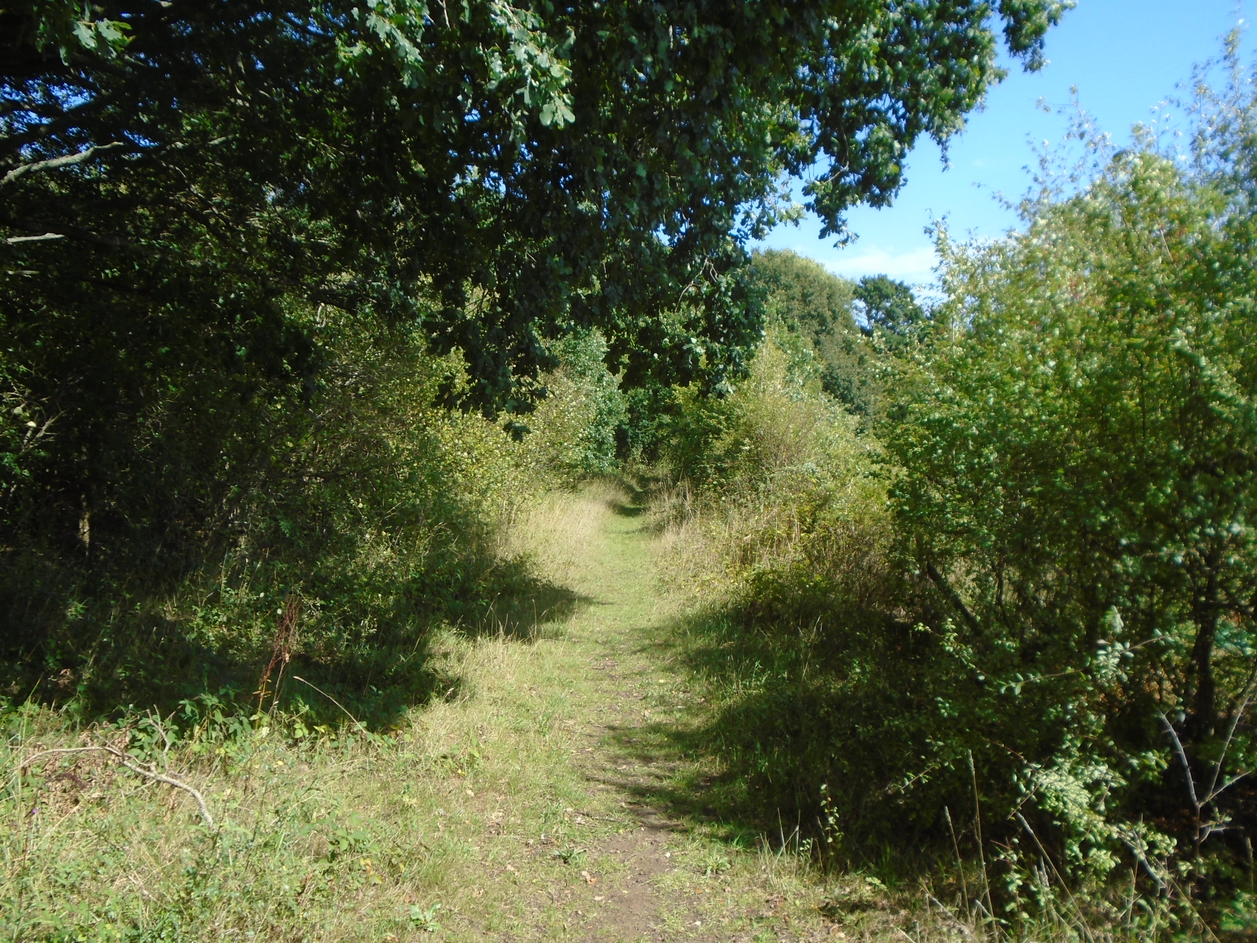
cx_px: 628
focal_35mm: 31
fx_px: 1126
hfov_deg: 58.4
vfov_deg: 45.4
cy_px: 472
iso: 100
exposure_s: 1/400
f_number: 3.5
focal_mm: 5.5
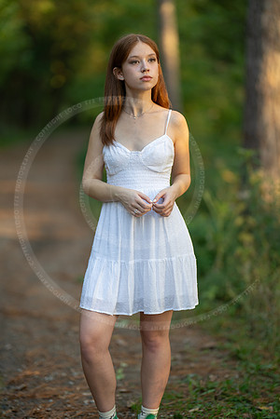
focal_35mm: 85
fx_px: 992
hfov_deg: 16.1
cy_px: 210
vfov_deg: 23.9
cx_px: 140
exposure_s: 1/500
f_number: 1.2
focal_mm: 85
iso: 160
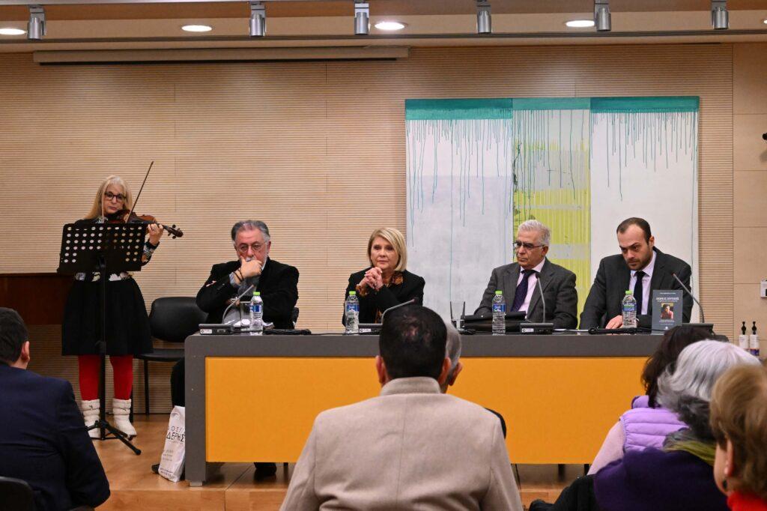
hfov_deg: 31.9
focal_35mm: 63
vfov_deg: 21.6
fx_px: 1342
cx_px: 384
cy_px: 256
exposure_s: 1/200
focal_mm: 42
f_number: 5.6
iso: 5000
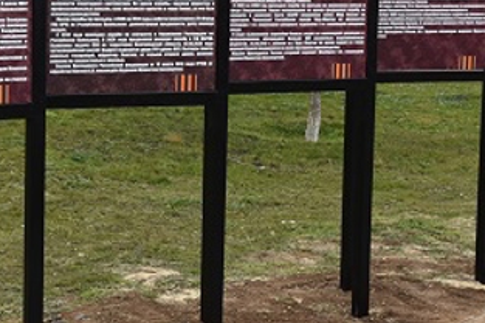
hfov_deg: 18.4
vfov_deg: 12.6
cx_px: -12
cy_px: 95
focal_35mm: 108
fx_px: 1453
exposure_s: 1/160
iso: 400
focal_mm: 30
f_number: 6.3
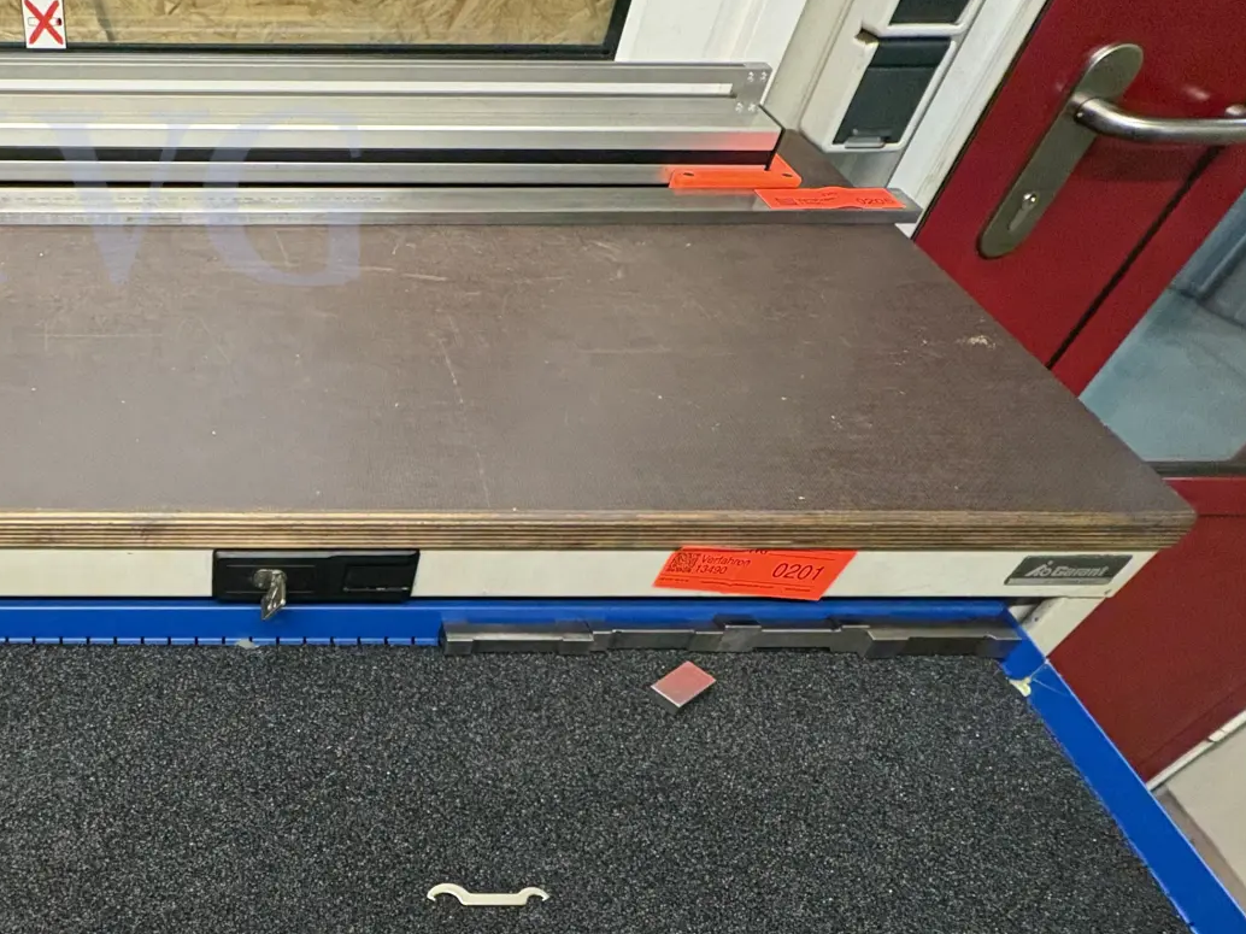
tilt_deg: -53.2
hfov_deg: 60.3
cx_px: 202
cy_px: 800
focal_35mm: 26
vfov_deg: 48.7
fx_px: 936
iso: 320
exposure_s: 1/50
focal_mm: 2.22
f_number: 2.2
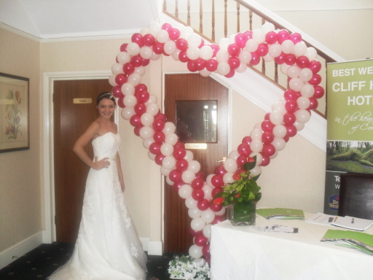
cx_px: 186
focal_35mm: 35
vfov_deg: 40.7
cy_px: 140
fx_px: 377
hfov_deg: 52.6
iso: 200
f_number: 3.2
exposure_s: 1/45
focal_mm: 6.3
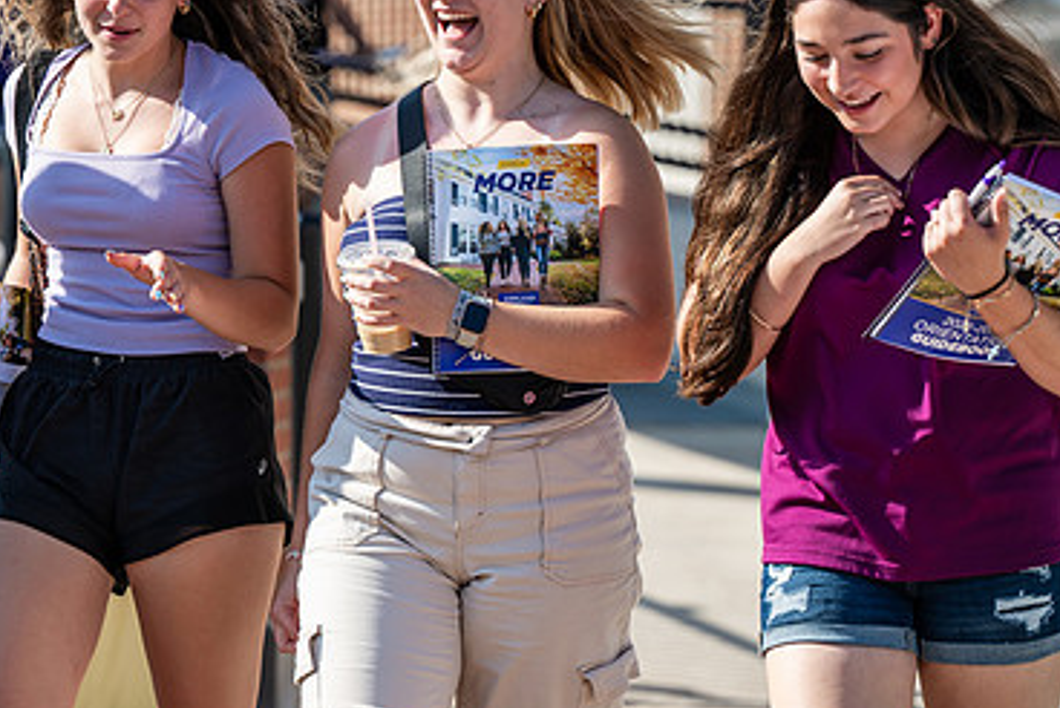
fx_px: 5569
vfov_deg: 7.3
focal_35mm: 189
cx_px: 366
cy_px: 226
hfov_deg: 10.9
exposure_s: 1/640
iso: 80
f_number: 3.5
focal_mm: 120
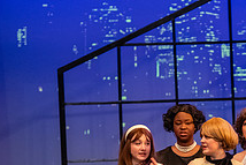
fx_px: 2503
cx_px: 247
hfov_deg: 5.6
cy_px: 196
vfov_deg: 3.8
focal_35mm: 366
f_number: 3.2
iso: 3200
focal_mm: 135
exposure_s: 1/200
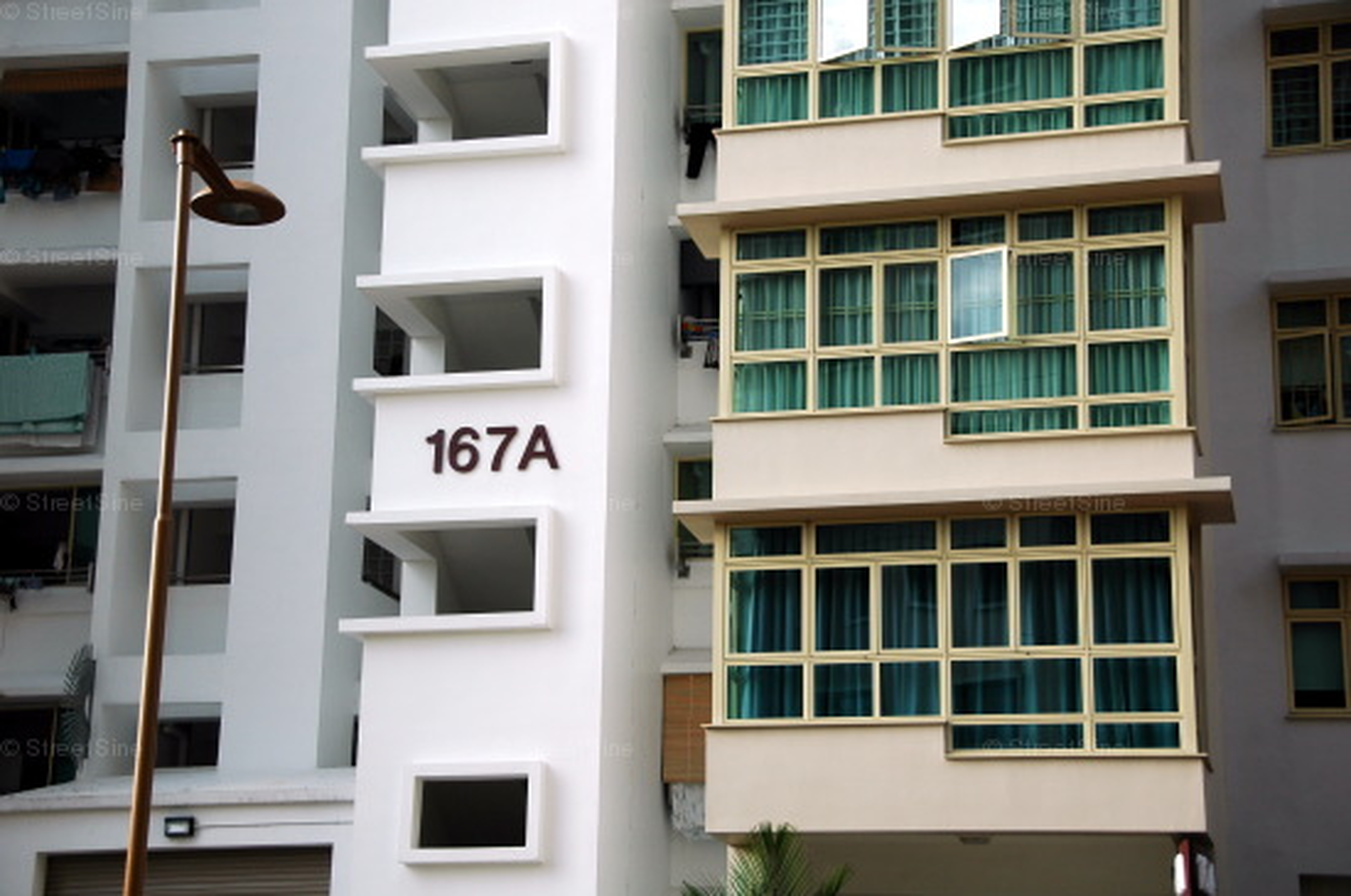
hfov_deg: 28.1
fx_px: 2698
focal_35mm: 72
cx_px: 676
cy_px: 448
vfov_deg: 18.9
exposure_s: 1/400
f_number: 5
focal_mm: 48
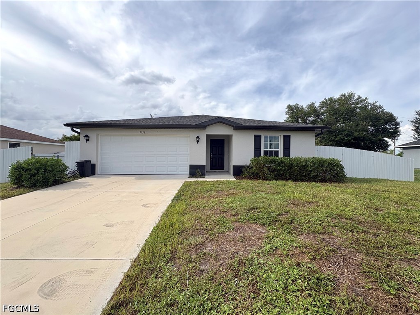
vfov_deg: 85.7
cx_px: 210
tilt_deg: -0.2
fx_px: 170
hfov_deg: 102.1
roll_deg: -0.8
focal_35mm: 14
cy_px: 158
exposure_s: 1/1449
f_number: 2.2
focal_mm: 2.22
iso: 40
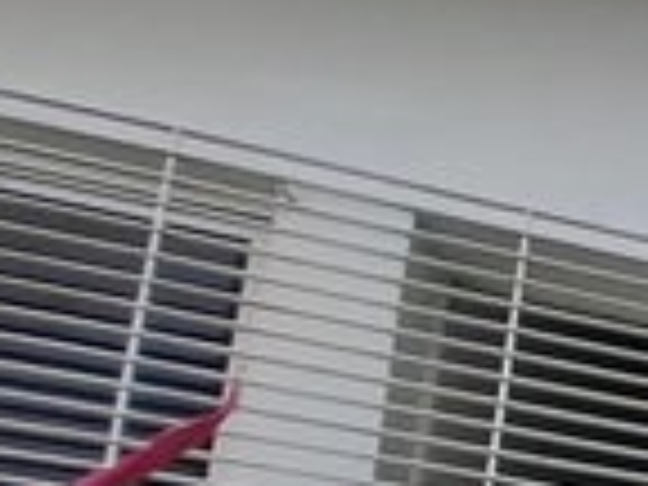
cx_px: 1753
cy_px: 986
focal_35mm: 77
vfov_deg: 15.2
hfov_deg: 13.1
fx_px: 1441
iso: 40
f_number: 2.2
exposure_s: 1/120
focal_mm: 1.74
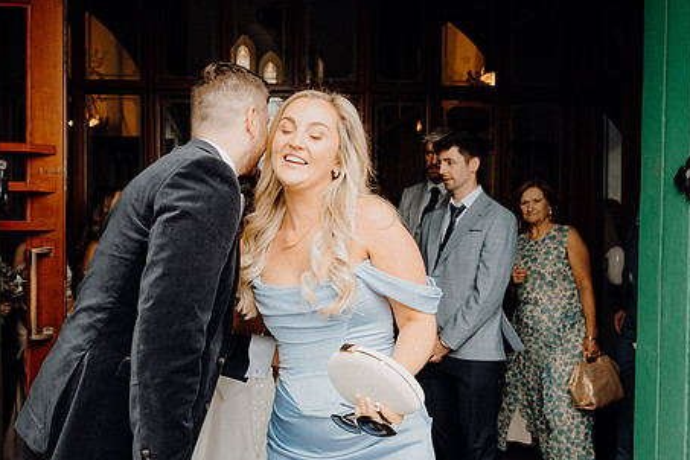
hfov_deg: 58.3
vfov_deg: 41.1
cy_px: 243
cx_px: 282
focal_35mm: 32
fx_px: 613
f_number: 3.5
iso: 320
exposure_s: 1/200
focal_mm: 25
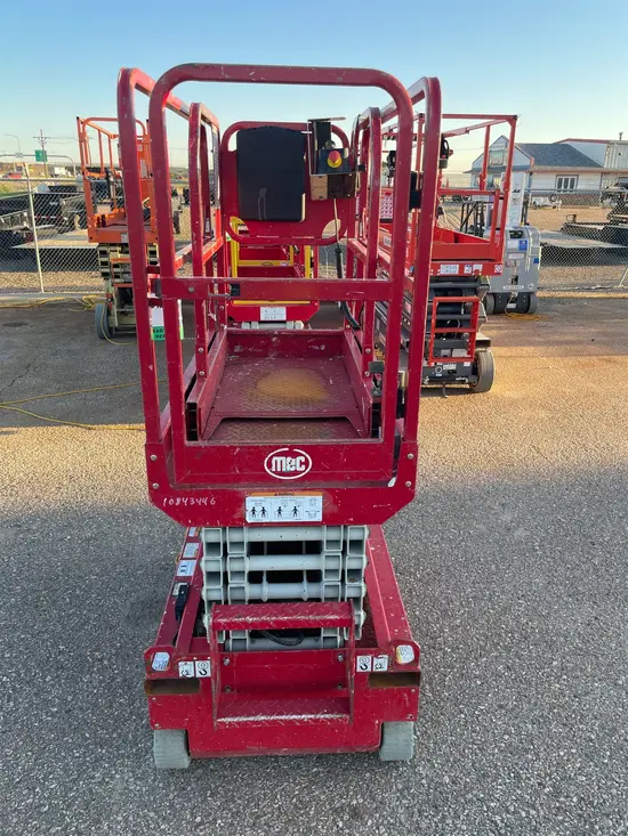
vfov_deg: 67.3
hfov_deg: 53.1
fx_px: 629
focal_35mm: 26
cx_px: 314
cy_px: 418
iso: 32
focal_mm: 4.2
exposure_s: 1/251
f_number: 1.6
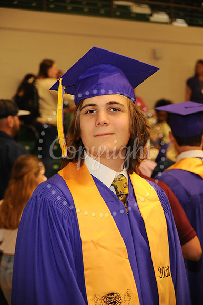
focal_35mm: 98
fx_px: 830
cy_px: 152
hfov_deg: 13.9
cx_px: 102
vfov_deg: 20.8
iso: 2000
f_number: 5.6
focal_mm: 98
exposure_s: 1/80
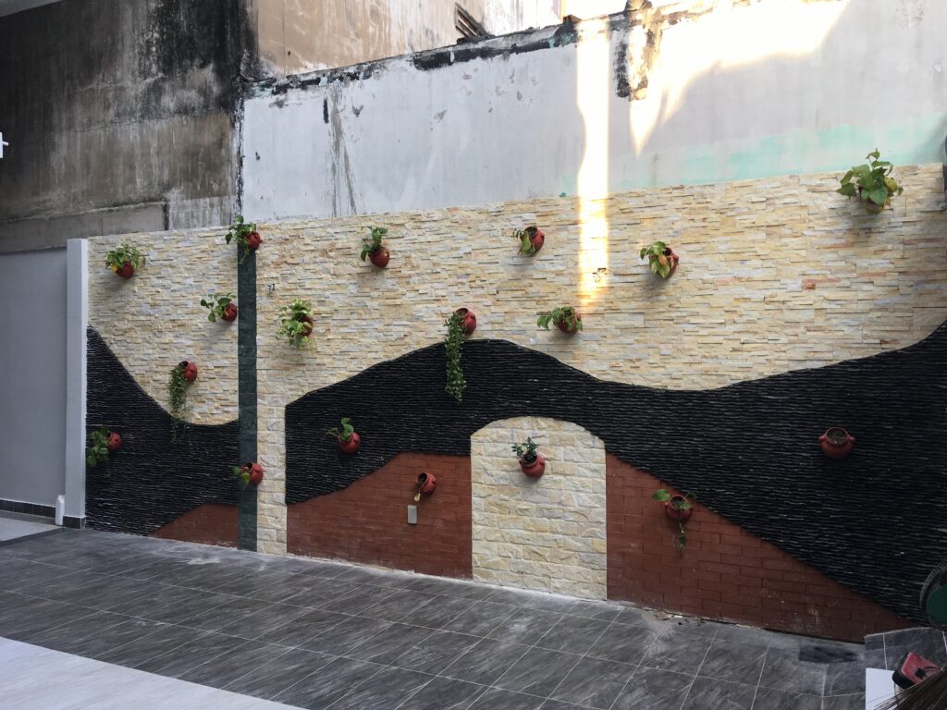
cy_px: 355
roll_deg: +0.2
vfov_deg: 48.2
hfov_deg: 61.7
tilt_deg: +0.2
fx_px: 793
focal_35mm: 29
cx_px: 474
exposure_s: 1/176
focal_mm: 4.15
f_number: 2.2
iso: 25
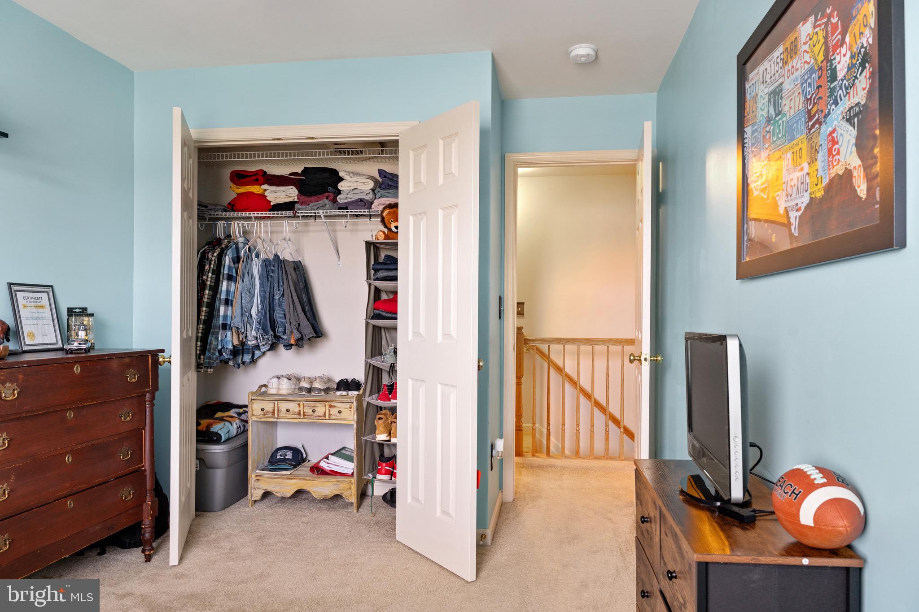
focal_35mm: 24
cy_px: 306
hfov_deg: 73.7
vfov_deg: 53.1
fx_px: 613
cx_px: 460
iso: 320
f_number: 7.1
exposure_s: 1/8
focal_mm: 24
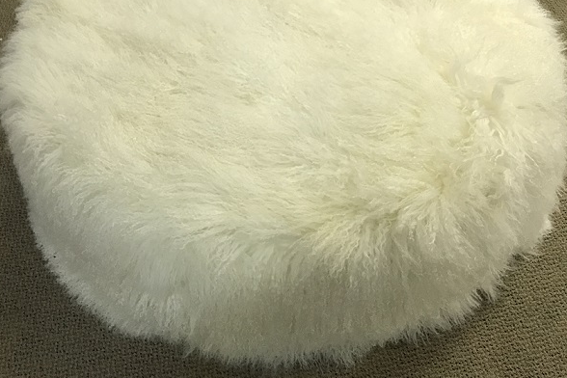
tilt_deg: -46.9
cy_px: 129
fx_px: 551
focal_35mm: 35
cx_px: 269
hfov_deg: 54.4
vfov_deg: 37.5
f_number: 1.8
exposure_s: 1/30
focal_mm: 3.99
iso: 40
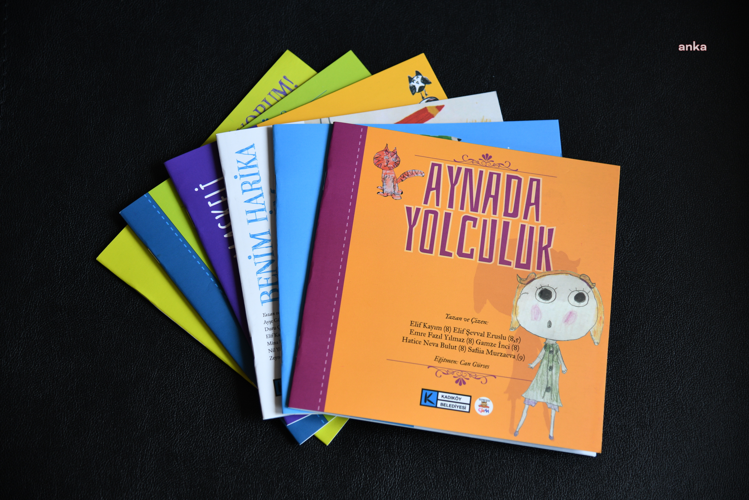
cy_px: 250
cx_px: 374
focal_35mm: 62
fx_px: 1290
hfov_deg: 32.4
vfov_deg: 21.9
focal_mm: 62
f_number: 4
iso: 500
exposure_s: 1/60
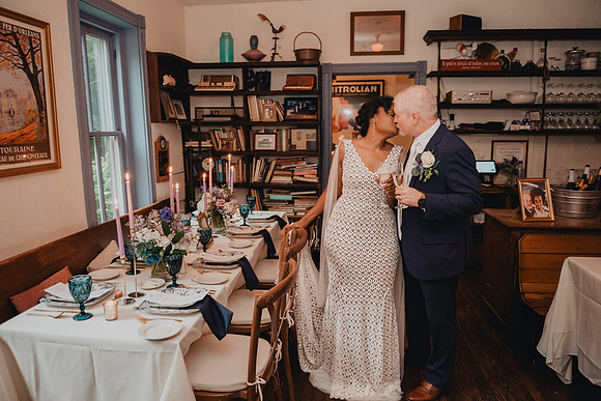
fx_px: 422
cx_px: 298
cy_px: 197
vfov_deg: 50.8
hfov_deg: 70.9
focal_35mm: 25
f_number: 2.8
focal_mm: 24
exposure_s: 1/100
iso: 2000
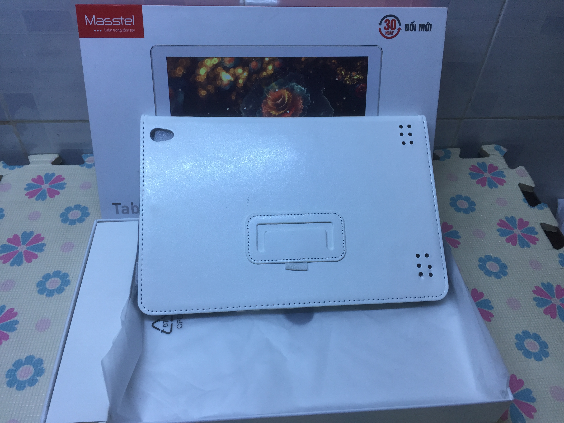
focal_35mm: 29
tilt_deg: -44.8
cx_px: 282
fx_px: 472
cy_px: 212
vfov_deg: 48.2
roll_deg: -2.0
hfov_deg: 61.7
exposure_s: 1/33
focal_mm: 4.15
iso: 40
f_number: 2.2
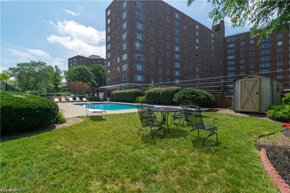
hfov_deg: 95.0
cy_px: 96
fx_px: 133
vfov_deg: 72.0
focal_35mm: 16
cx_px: 145
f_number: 9
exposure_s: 1/500
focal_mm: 11
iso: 200
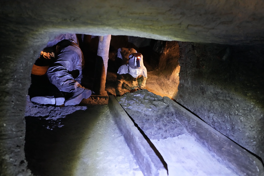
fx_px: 257
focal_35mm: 35
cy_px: 88
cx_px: 132
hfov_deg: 54.4
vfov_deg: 37.9
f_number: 2.8
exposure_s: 1/30
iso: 8000
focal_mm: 35
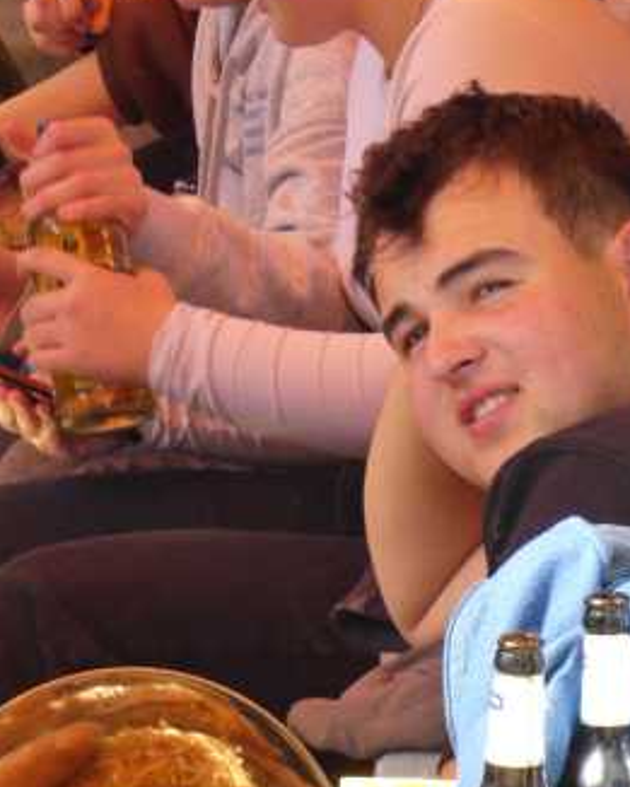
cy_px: 375
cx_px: 442
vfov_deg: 2.7
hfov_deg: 2.1
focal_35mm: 725
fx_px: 16890
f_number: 5.6
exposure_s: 1/125
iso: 250
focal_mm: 81.4
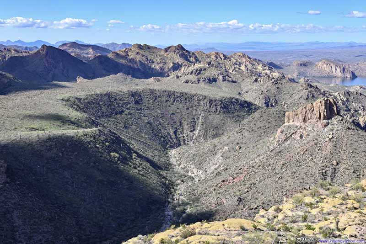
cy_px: 122
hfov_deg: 38.9
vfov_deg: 26.5
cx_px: 183
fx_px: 519
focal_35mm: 51
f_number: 6.3
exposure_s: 1/400
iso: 100
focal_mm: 51
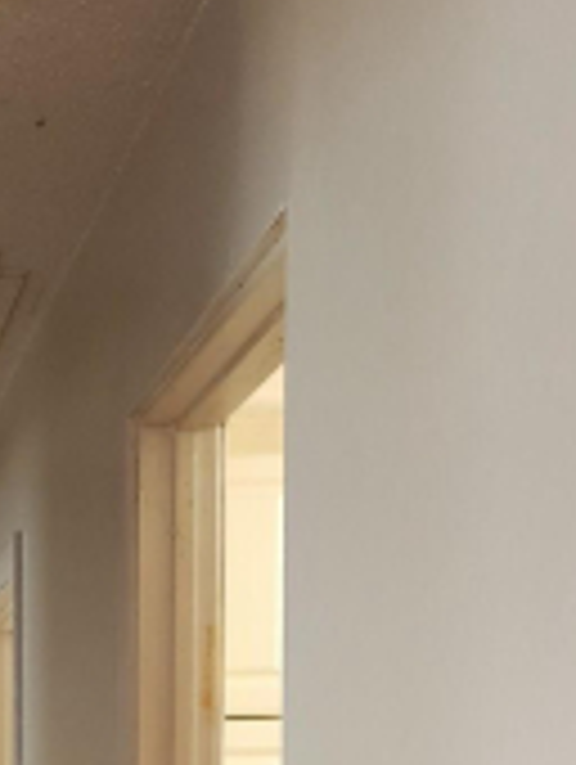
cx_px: -117
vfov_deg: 20.0
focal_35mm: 90
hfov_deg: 15.8
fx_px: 1992
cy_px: 979
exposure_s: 1/40
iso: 640
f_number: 1.8
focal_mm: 5.4
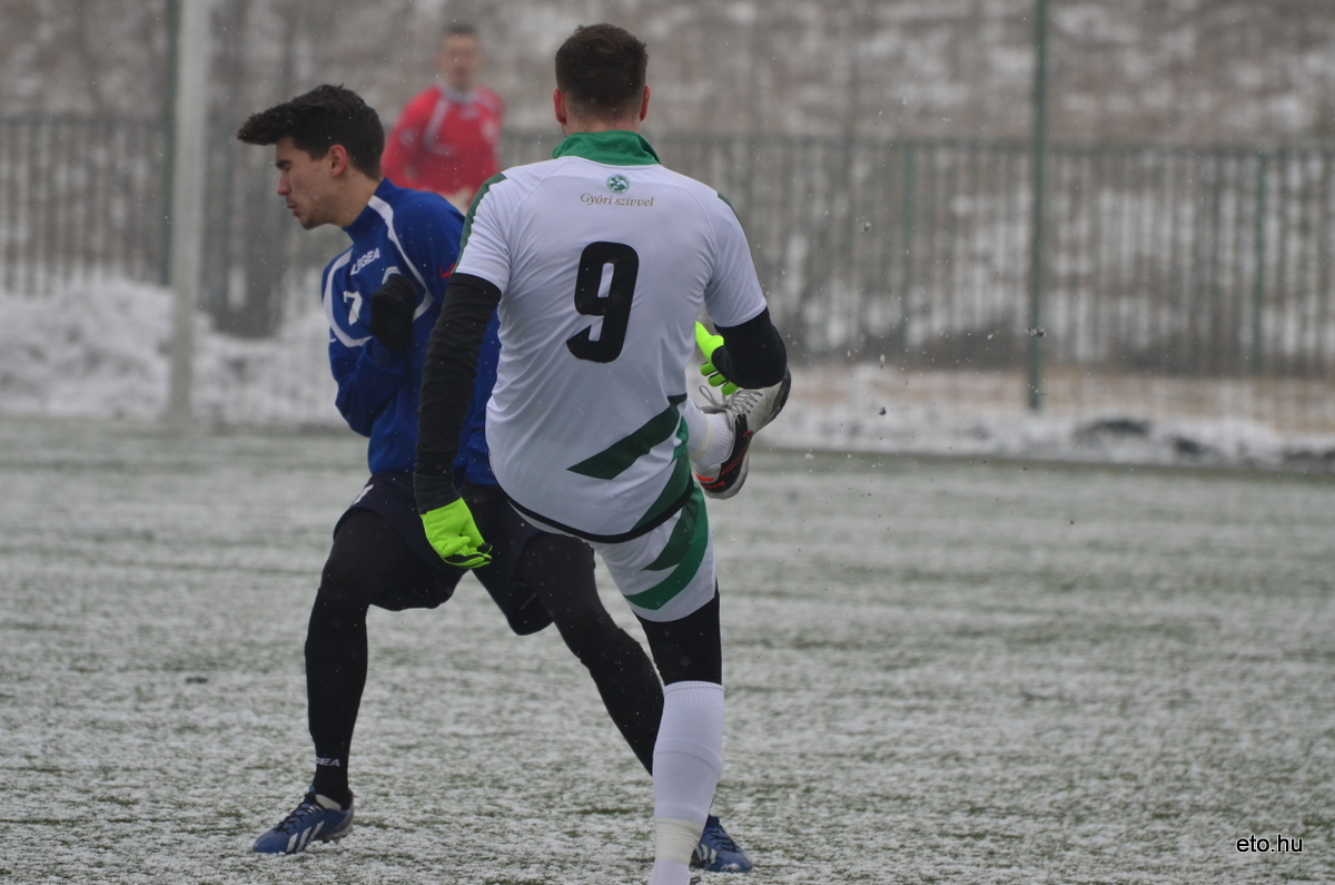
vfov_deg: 3.8
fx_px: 13323
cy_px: 442
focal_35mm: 360
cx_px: 668
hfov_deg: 5.7
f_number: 5.6
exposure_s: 1/1000
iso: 400
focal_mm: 240
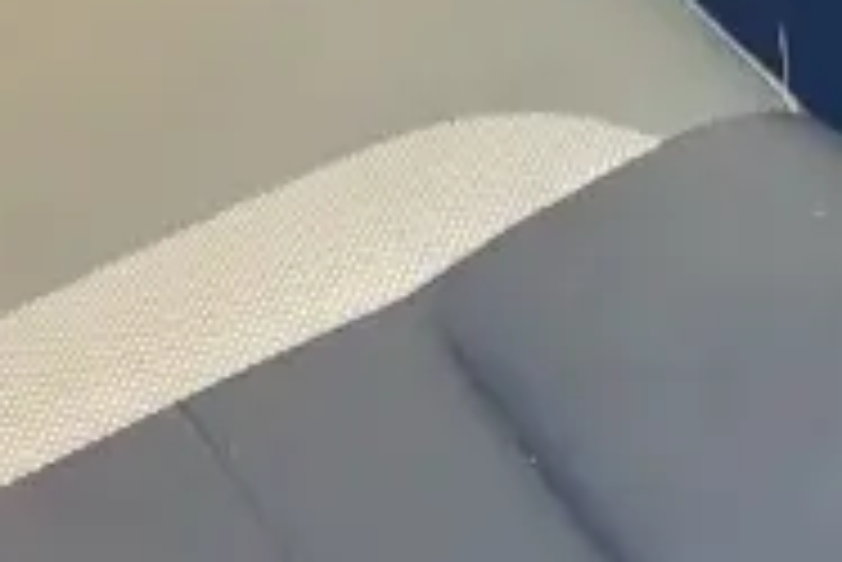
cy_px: -589
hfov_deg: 11.5
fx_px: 4166
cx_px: 522
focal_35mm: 178
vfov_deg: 7.4
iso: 57
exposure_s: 1/50
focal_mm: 4.71
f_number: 1.79
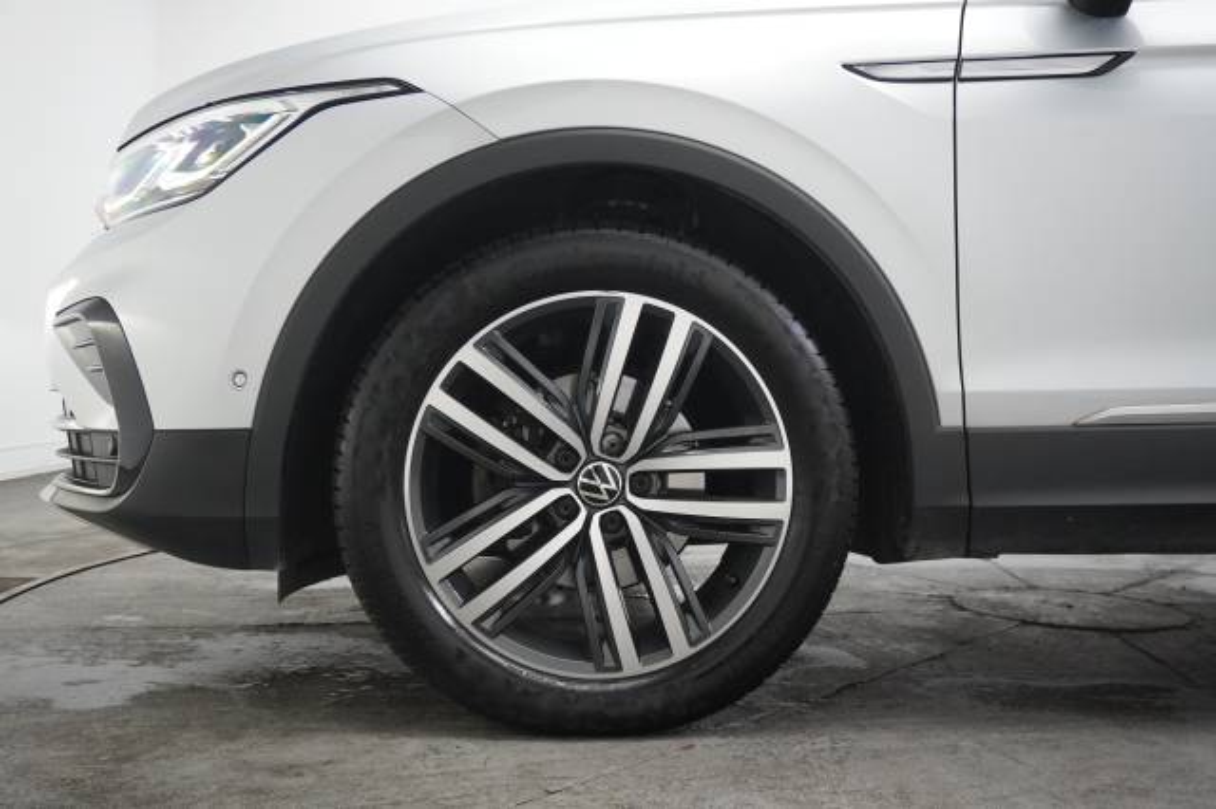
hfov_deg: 53.2
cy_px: 404
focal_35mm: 36
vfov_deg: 36.8
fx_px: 1215
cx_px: 608
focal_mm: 24
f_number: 4
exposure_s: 1/200
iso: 2500
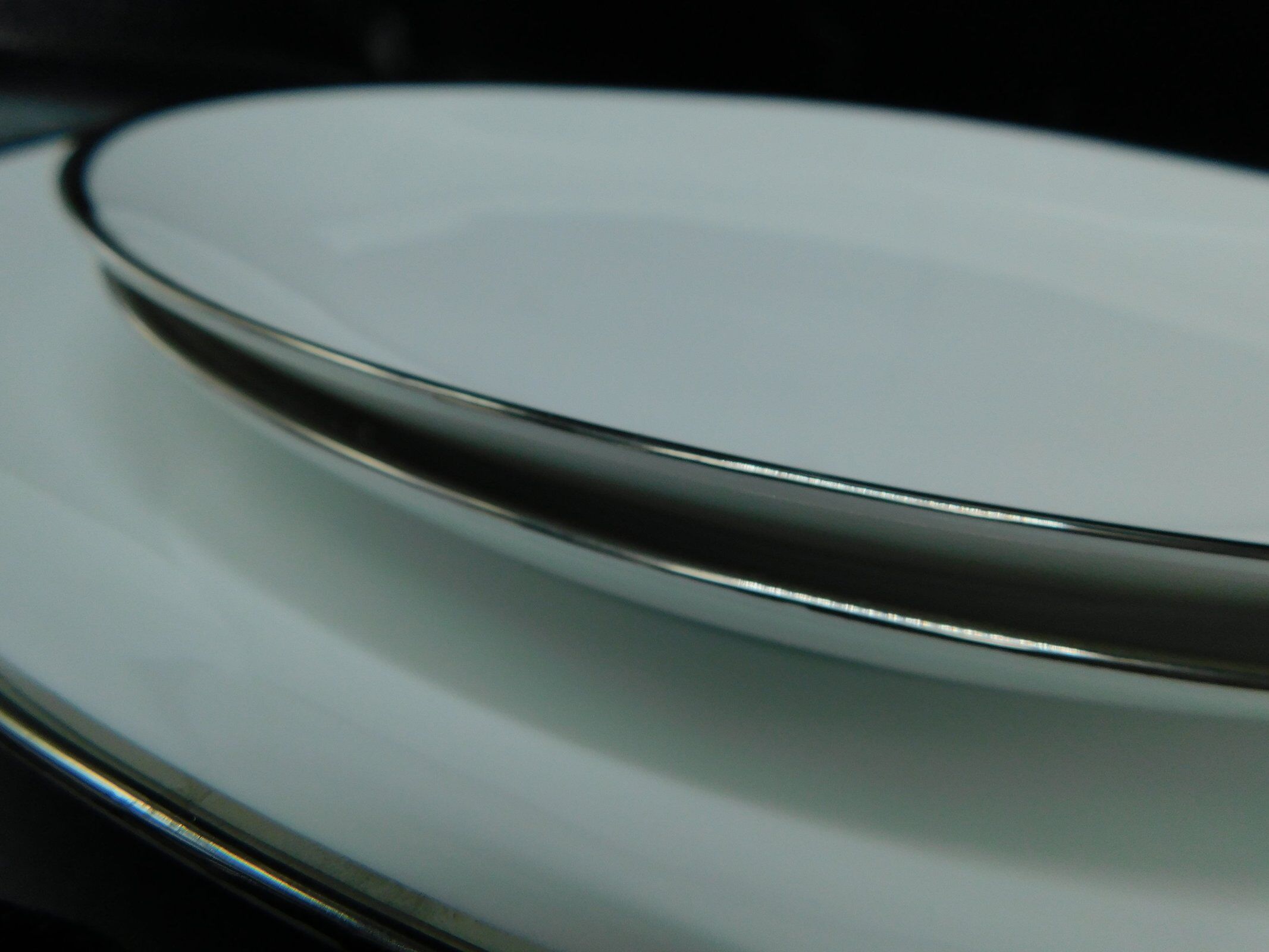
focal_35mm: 23
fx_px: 843
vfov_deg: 58.9
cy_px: 476
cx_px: 634
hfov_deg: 73.9
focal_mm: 4
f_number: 3
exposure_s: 1/500
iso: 125
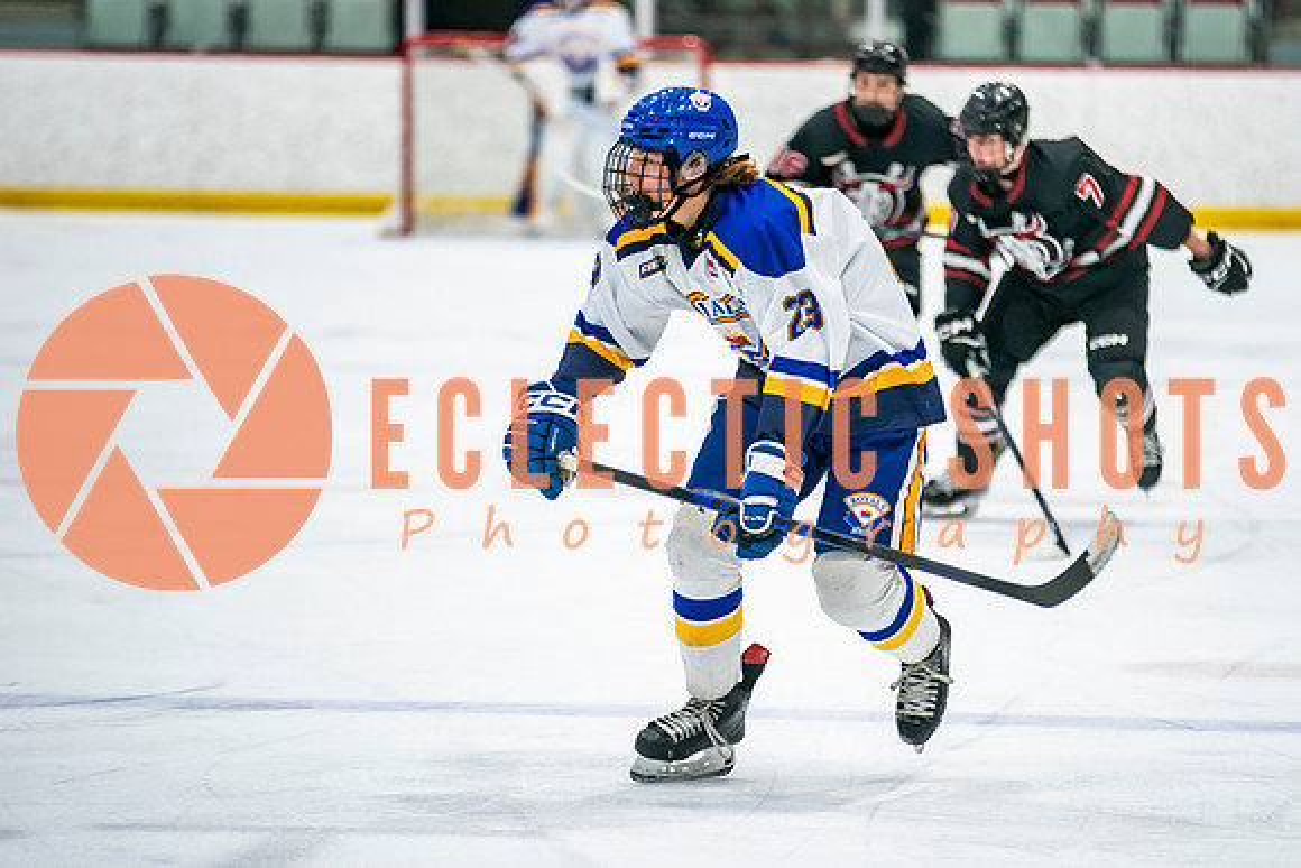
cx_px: 812
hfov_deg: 8.0
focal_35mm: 257
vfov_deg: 5.3
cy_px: 399
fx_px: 9298
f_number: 2.8
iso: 640
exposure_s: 1/640
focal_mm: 200
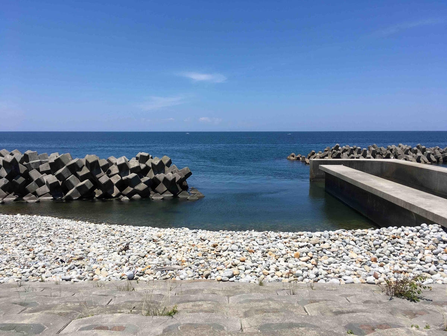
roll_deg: -0.6
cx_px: 224
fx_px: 374
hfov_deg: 61.7
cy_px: 168
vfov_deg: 48.2
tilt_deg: -5.3
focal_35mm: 29
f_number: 2.2
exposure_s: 1/2404
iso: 25
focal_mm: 4.15
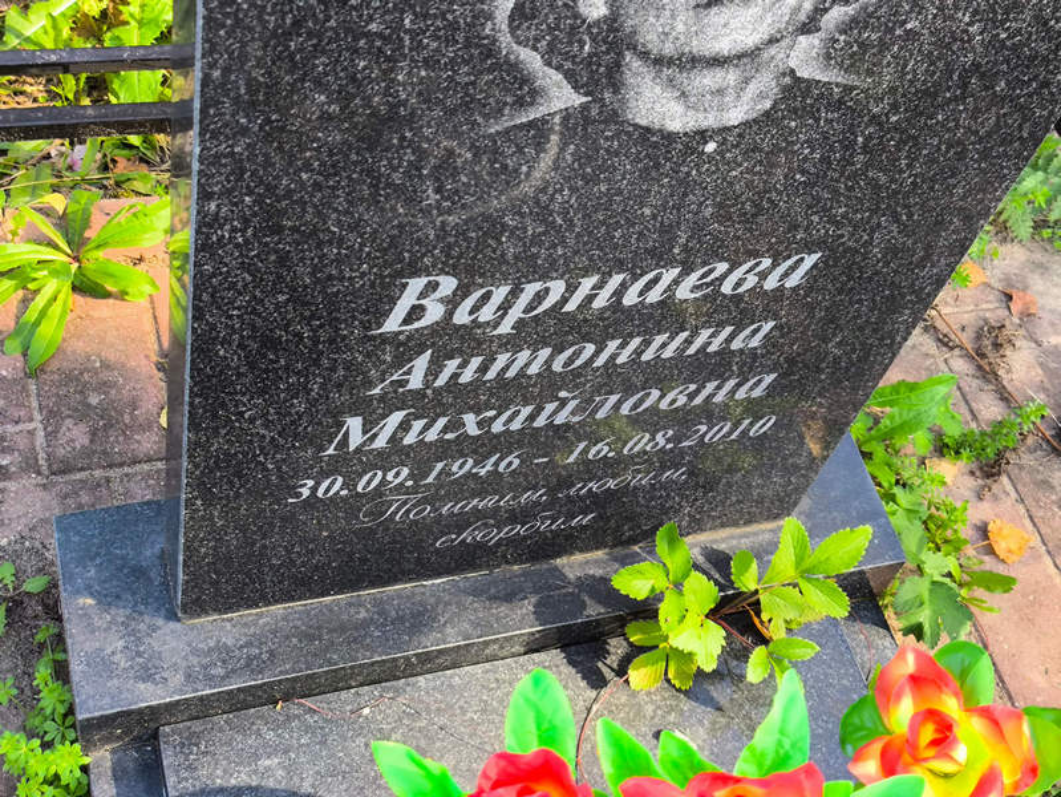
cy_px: 398
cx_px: 530
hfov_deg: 38.2
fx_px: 1533
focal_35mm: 50
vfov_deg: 29.1
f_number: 1.7
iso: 50
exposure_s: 1/119
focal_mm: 4.71
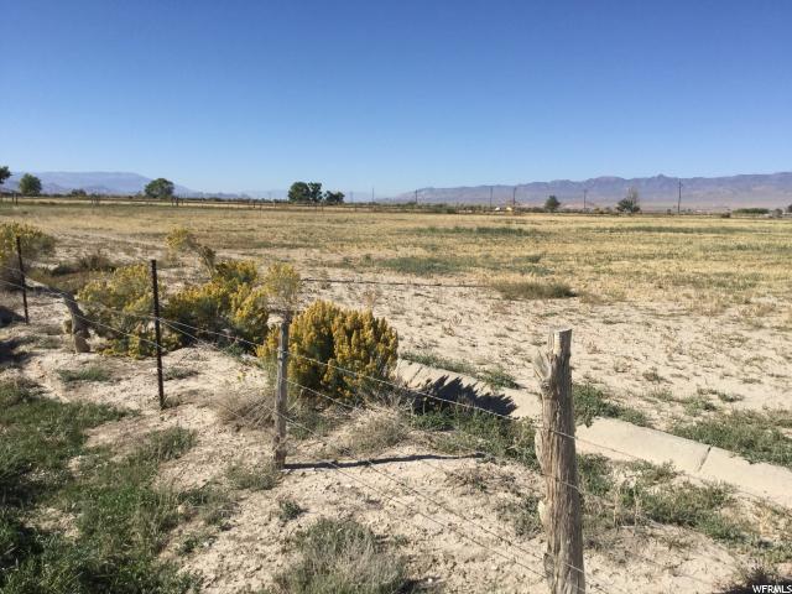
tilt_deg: -10.8
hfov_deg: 58.4
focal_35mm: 31
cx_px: 396
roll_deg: -1.9
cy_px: 297
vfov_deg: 45.4
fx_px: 709
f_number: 2.4
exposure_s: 1/1567
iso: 25
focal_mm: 3.3
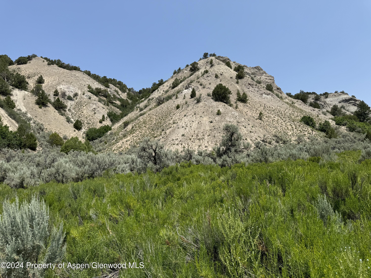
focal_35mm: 24
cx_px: 186
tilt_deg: +7.3
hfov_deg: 71.6
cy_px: 139
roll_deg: +0.6
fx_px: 257
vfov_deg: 56.8
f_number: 1.78
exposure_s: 1/4310
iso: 80
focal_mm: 6.76
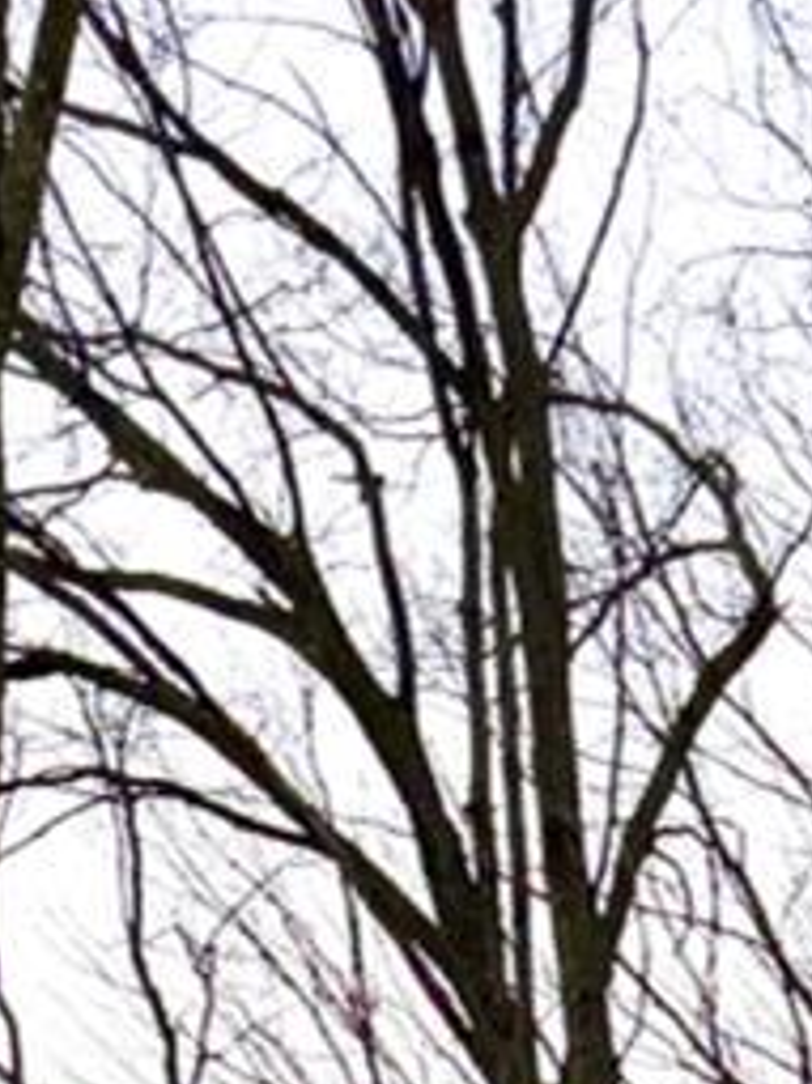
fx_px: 4414
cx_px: 508
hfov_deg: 10.5
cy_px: 2969
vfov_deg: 10.8
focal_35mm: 141
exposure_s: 1/183
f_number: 1.78
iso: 64
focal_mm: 6.76
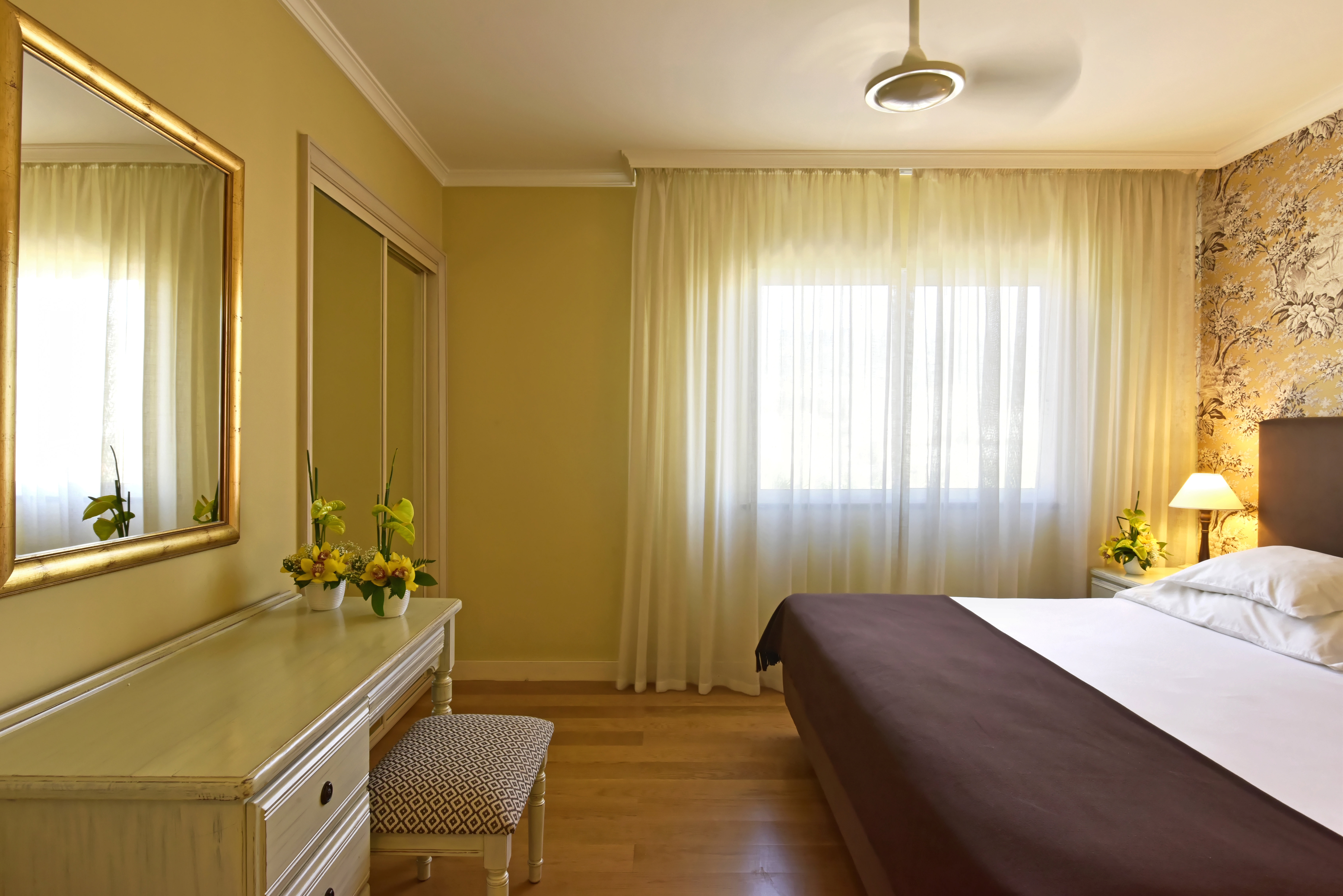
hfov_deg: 86.9
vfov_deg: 64.6
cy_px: 448
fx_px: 709
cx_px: 672
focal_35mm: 19
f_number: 16
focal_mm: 19
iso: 1250
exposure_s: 1/6
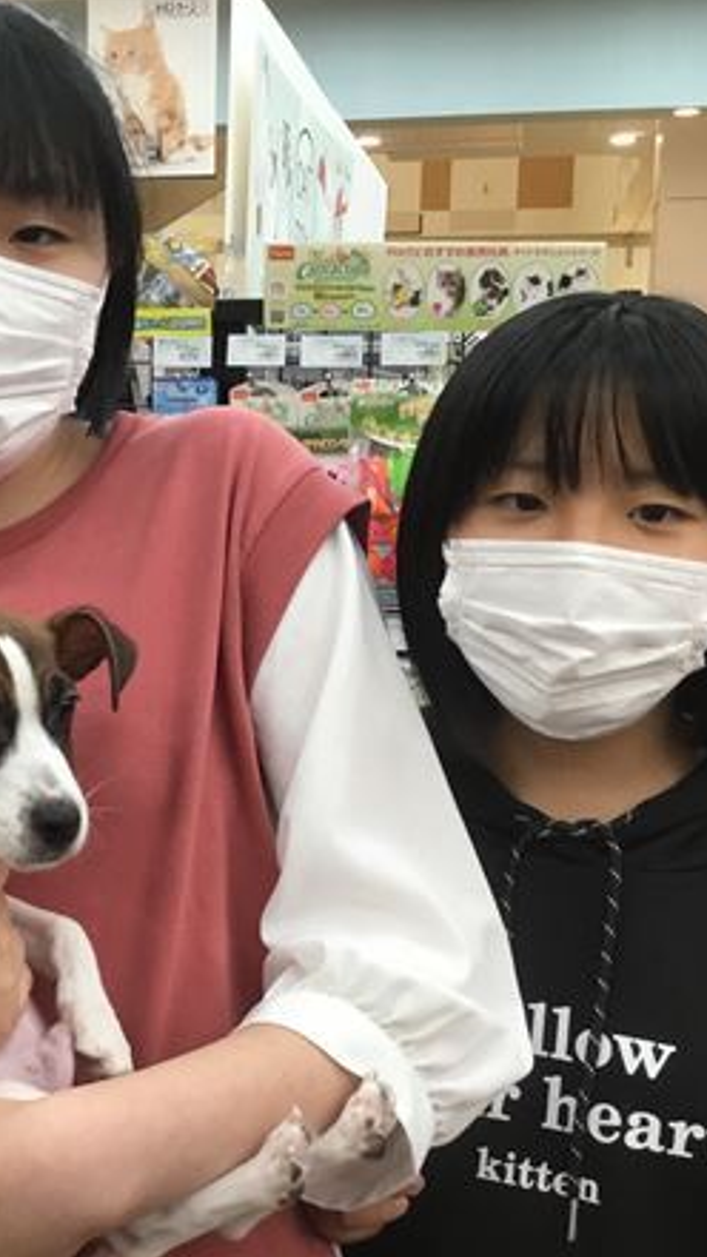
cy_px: 624
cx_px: 157
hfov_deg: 25.6
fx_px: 1533
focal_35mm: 46
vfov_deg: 44.6
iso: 64
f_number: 2.4
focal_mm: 3.3
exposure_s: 1/33
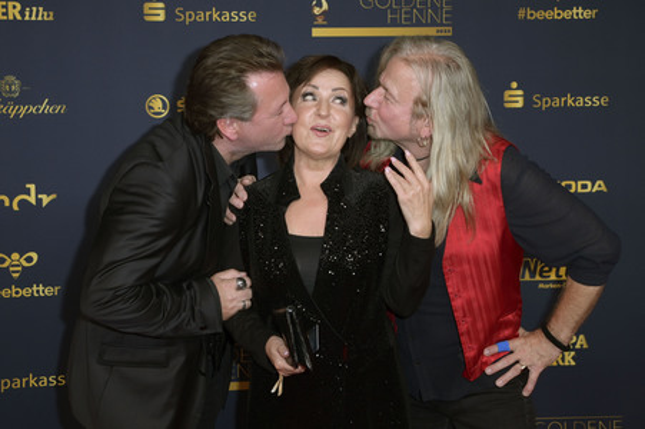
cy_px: 214
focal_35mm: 50
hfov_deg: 39.6
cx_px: 322
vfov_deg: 27.0
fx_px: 895
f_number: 6.3
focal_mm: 50
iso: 640
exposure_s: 1/250
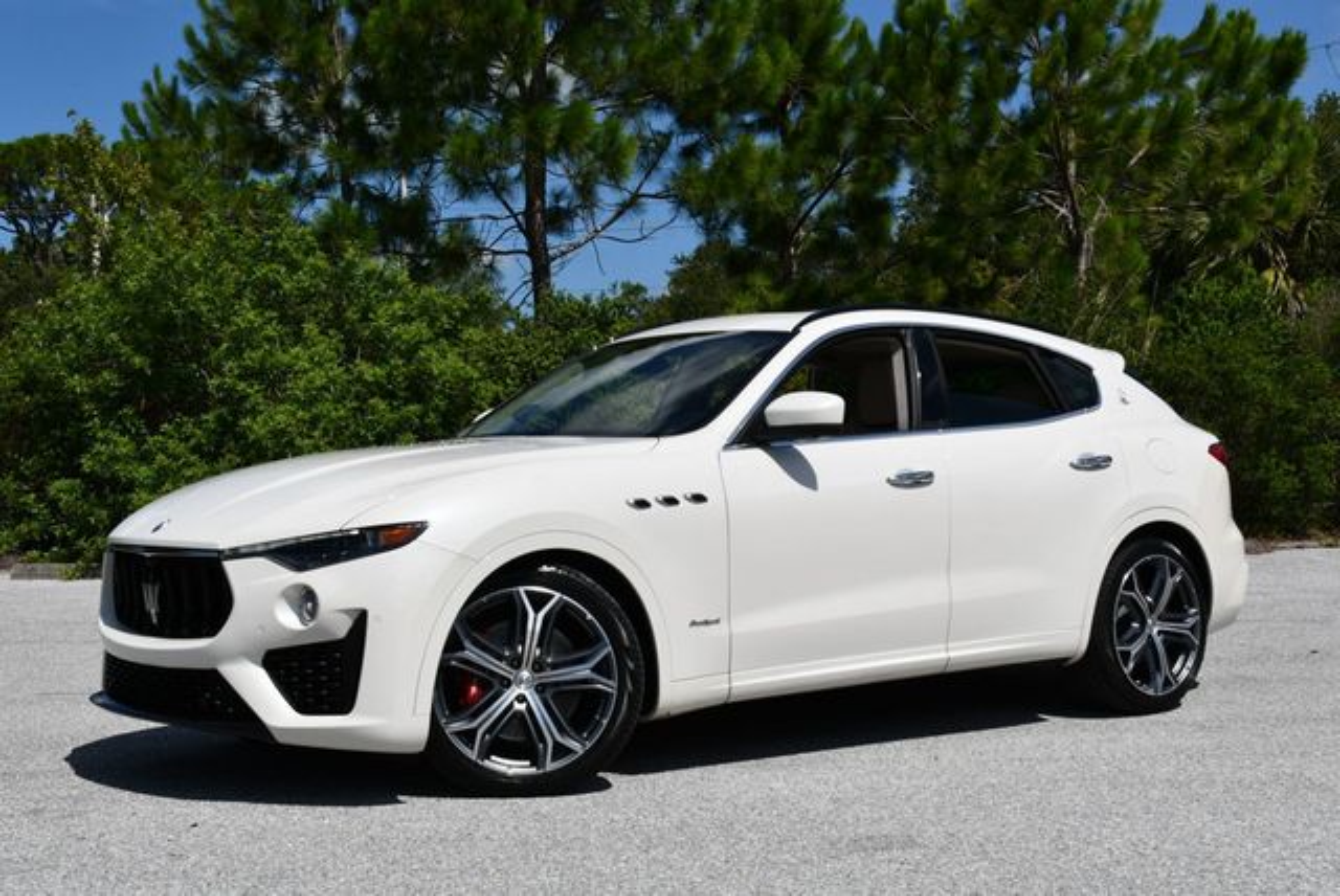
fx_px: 1937
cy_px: 448
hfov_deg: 38.2
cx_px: 670
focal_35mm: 52
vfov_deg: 26.0
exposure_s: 1/400
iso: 100
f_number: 10
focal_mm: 26
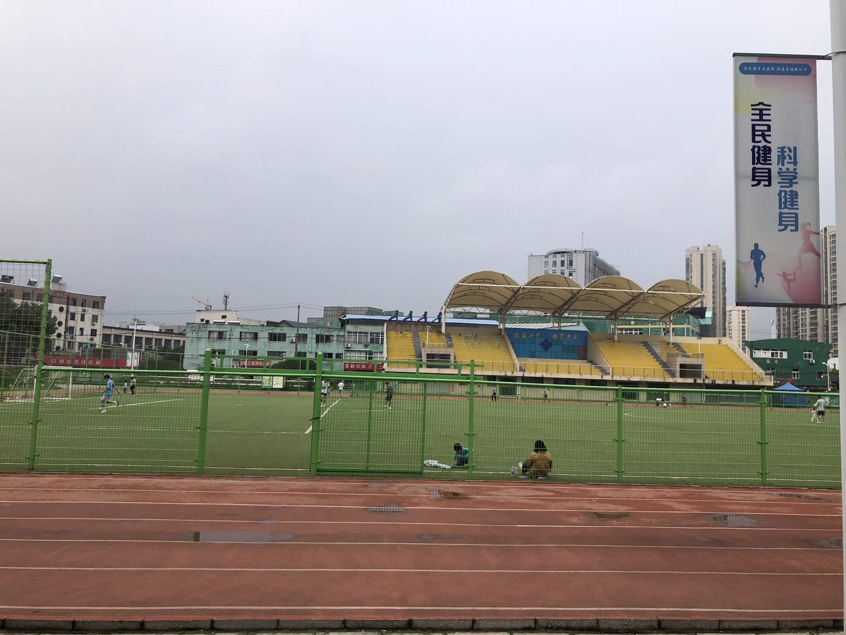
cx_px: 423
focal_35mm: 28
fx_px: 684
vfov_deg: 49.7
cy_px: 318
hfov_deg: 63.4
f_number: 1.8
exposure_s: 1/2404
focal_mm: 4
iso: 20
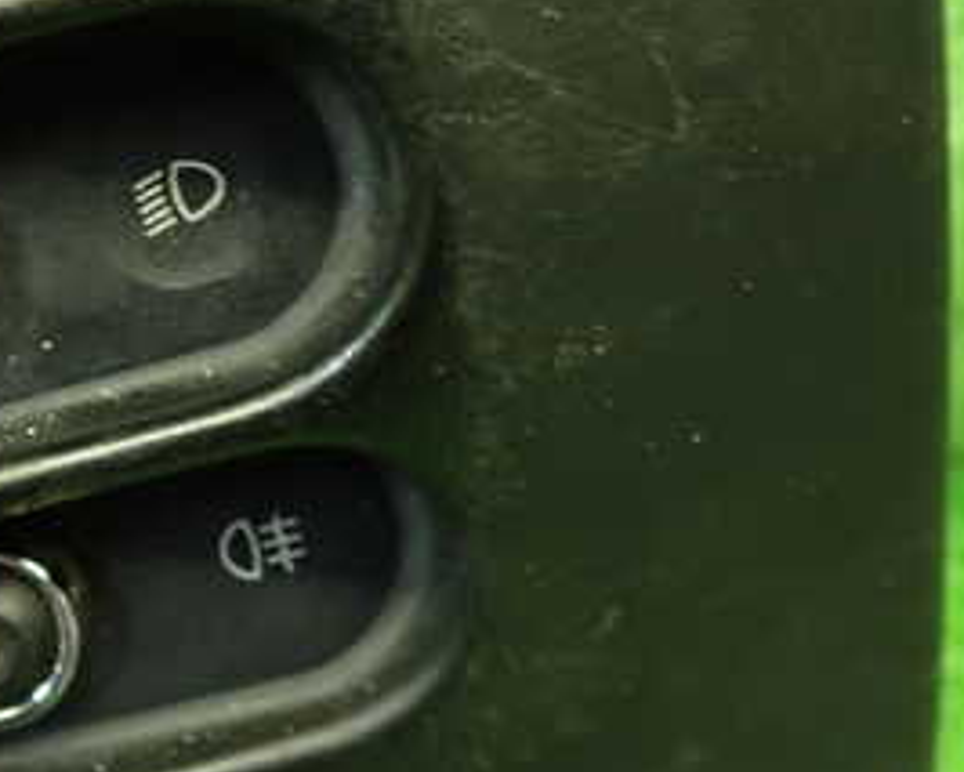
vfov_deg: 22.8
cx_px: -69
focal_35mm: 66
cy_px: 127
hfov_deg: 26.6
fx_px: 1884
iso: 500
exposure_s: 1/30
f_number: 2.3
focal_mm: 5.4
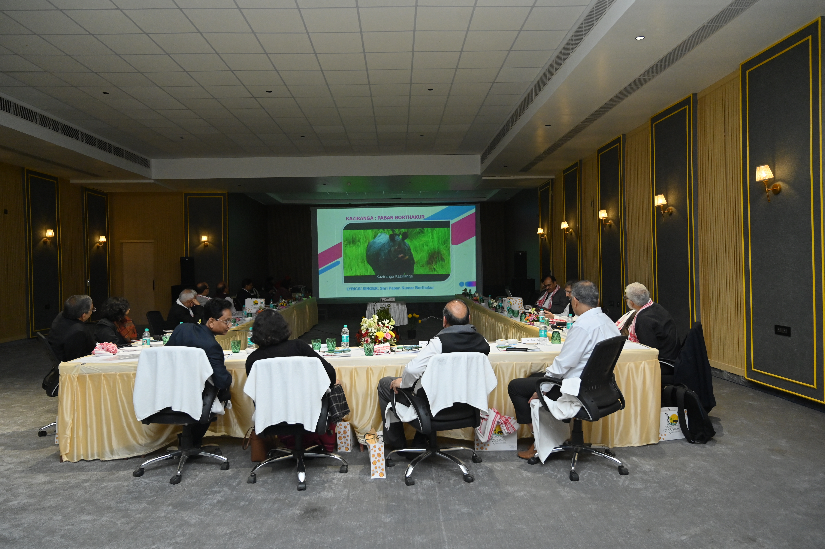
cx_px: 412
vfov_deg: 50.3
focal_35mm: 26
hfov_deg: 70.5
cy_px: 274
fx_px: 584
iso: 2000
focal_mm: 25.5
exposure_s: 1/125
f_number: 4
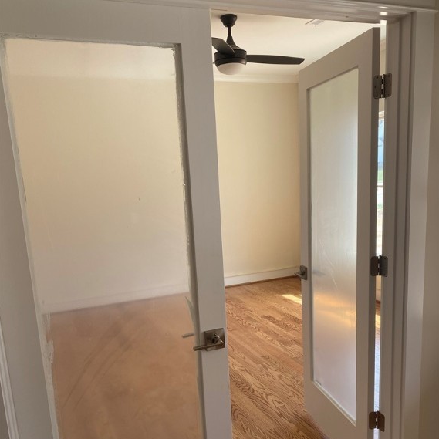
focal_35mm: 31
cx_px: 220
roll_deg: +3.2
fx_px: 445
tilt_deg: -10.8
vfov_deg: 52.0
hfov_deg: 52.5
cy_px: 272
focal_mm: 4.25
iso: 32
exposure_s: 1/141
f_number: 1.8
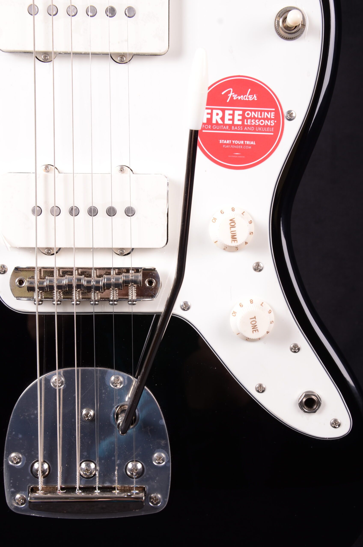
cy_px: 274
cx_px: 182
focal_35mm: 52
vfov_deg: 37.9
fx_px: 797
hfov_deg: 25.6
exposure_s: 1/200
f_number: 11
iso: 200
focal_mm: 35
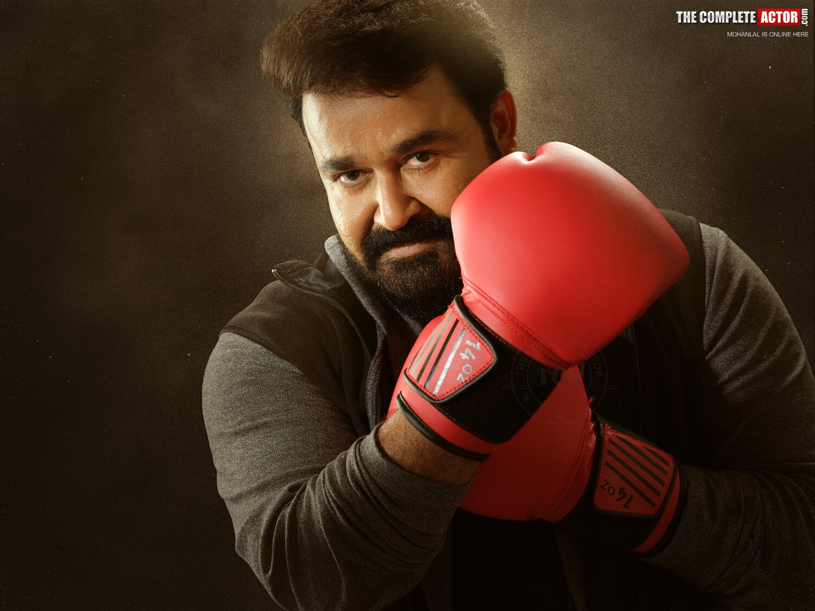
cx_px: 408
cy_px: 306
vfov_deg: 17.0
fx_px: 2048
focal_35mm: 87
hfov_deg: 22.5
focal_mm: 110
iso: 125
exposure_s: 1/125
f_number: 10
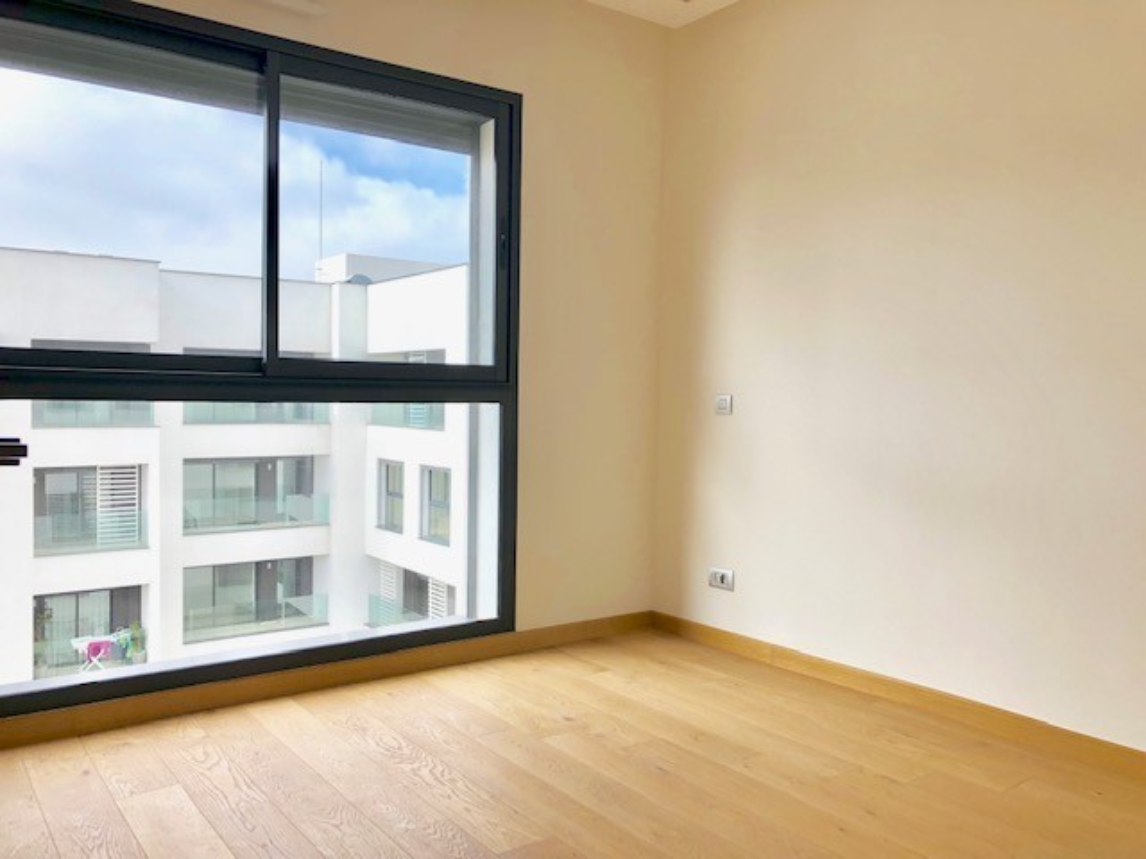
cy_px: 430
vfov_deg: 49.7
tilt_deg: -1.5
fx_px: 927
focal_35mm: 28
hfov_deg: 63.4
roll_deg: +0.5
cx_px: 573
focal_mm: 4
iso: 20
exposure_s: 1/257
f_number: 1.8
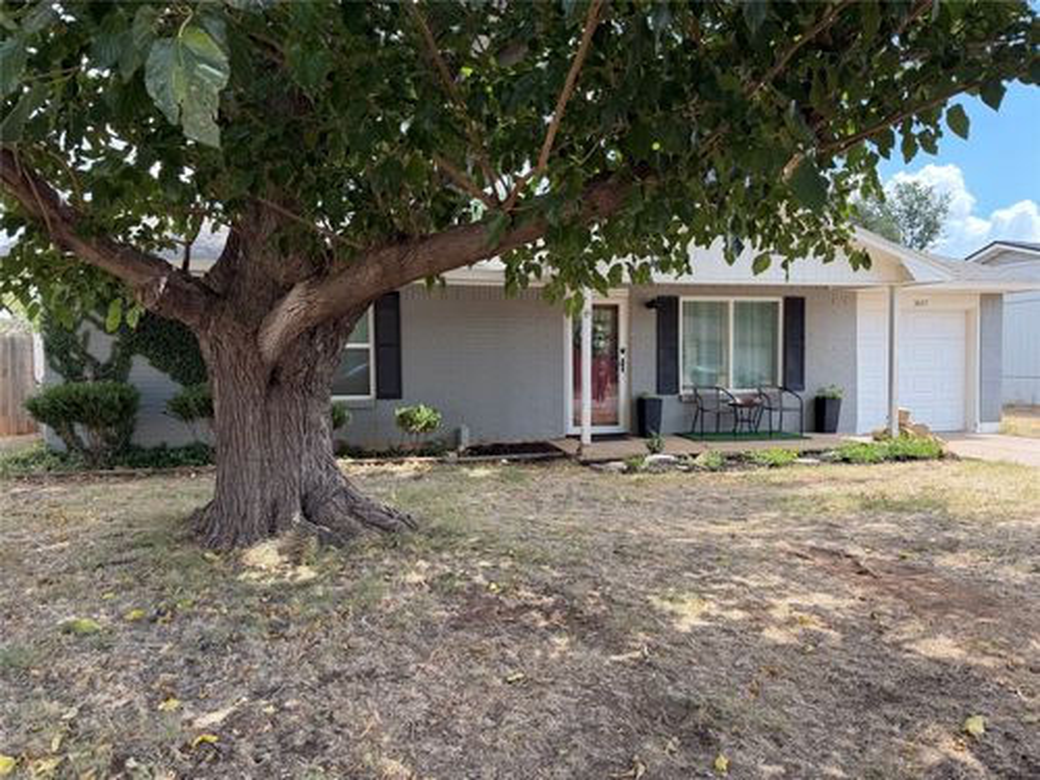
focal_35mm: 24
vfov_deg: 56.8
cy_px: 390
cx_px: 520
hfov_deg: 71.6
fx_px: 721
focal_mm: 6.76
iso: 80
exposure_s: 1/695
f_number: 1.78
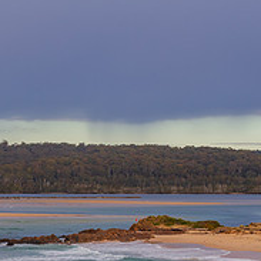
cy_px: 235
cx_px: 60
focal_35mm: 194
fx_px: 1655
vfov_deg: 9.0
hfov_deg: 9.0
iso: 200
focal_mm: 70
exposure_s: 1/200
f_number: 7.1
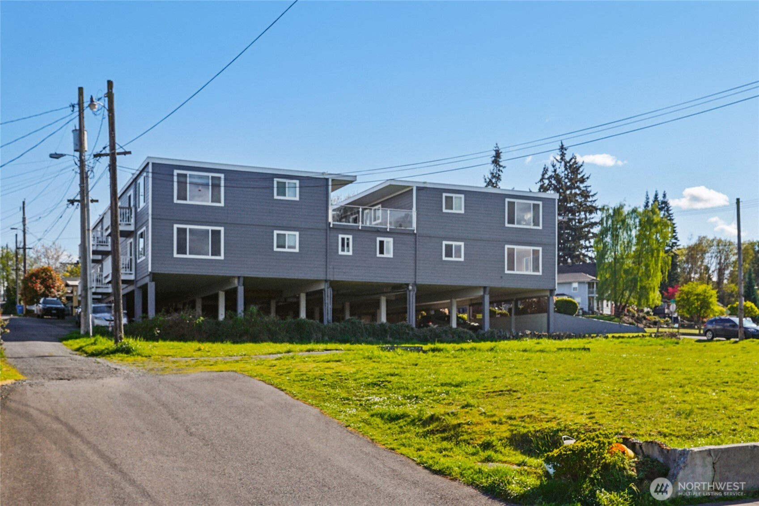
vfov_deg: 31.9
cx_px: 380
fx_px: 885
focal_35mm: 42
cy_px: 253
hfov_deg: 46.4
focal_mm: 28
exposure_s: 1/250
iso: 100
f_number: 8
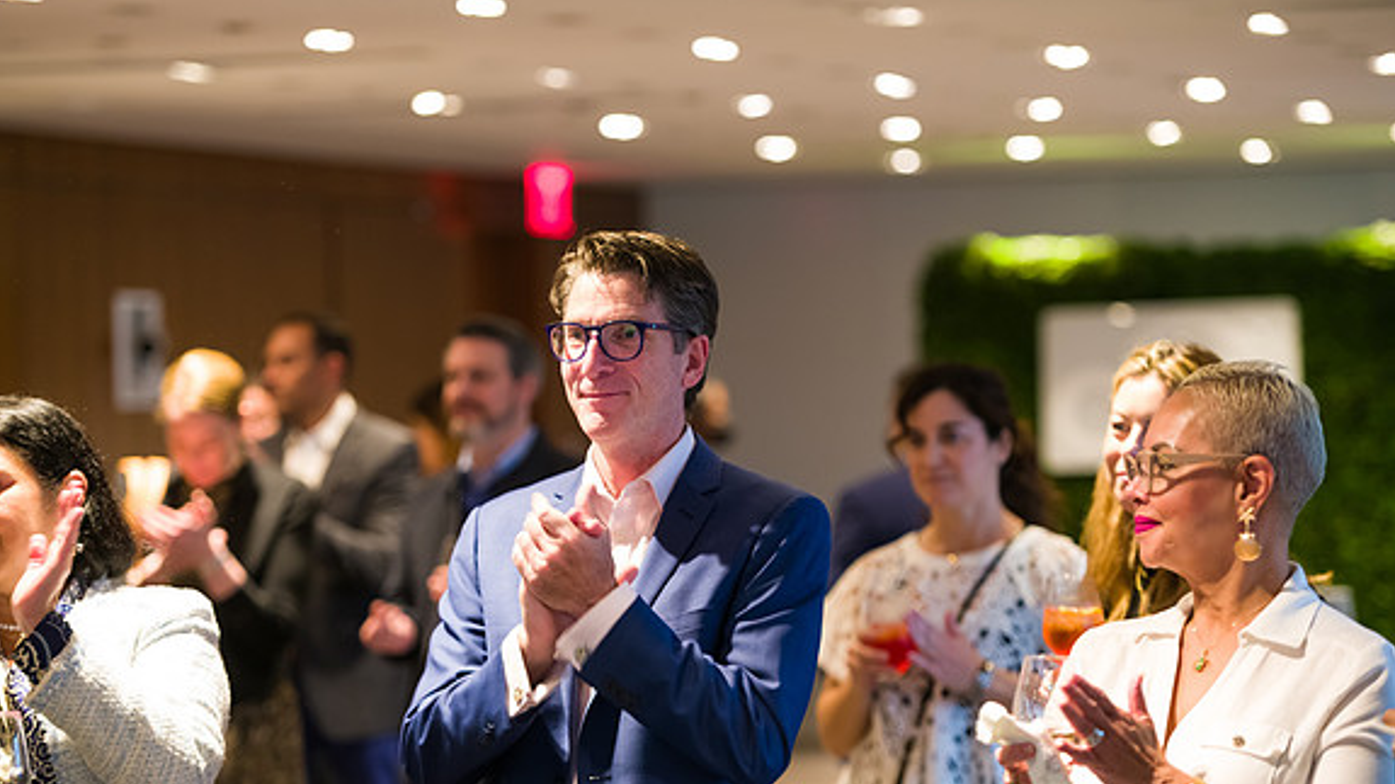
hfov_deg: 16.6
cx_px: 694
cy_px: 458
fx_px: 4770
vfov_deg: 9.4
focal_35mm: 129
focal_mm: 122
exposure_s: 1/80
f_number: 3.2
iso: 1600
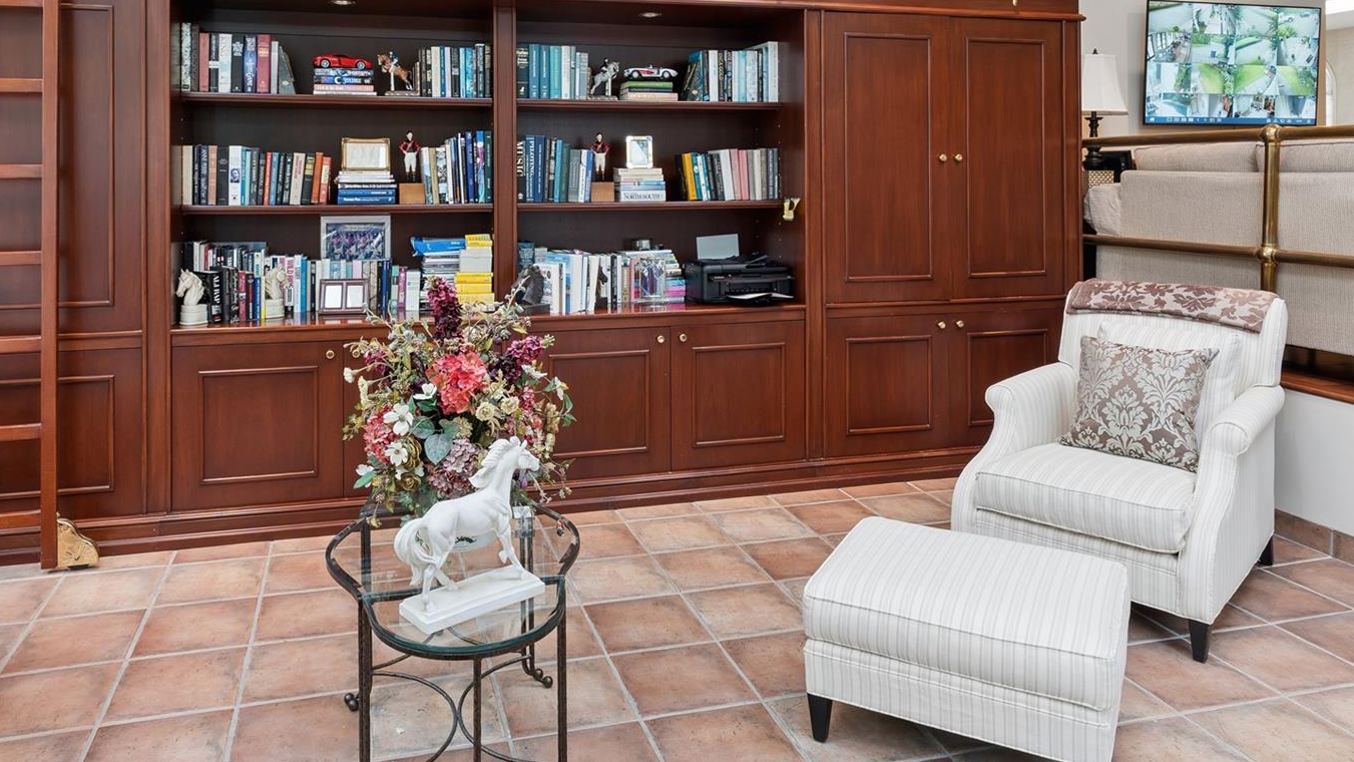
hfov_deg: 69.6
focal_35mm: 27
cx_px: 598
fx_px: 969
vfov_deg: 41.5
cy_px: 178
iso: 100
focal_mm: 17
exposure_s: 1/1.67
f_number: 10
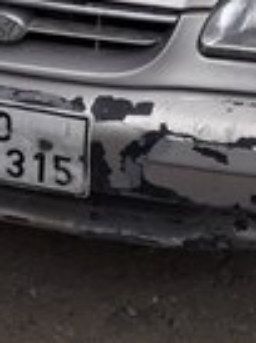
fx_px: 971
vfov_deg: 18.8
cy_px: -85
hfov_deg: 15.0
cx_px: 98
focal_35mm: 98
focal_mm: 3.6
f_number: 1.9
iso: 40
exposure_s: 1/371
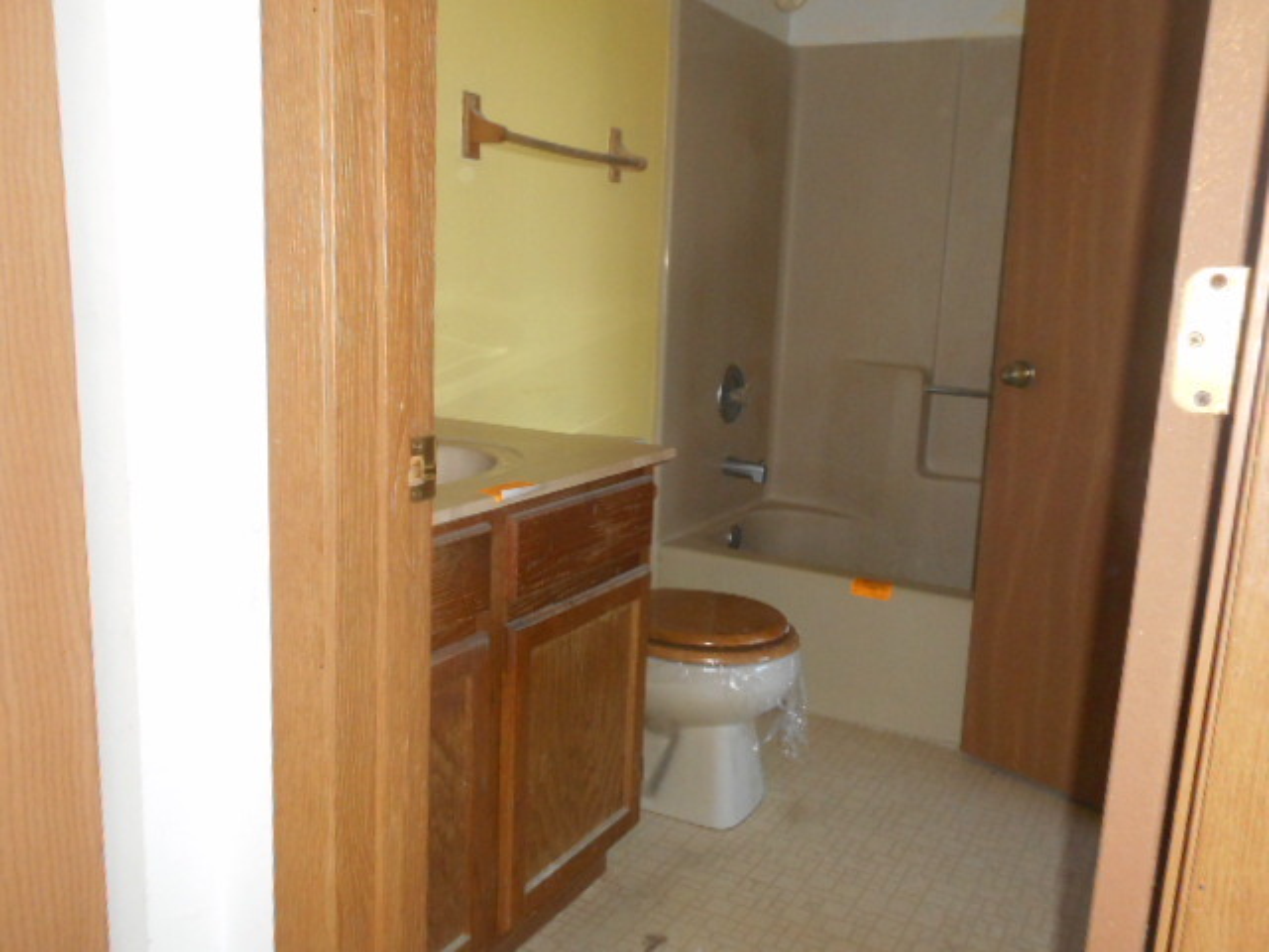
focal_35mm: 29
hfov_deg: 61.7
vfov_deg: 48.2
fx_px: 1063
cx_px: 634
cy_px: 476
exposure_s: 1/25
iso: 450
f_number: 4
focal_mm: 5.2
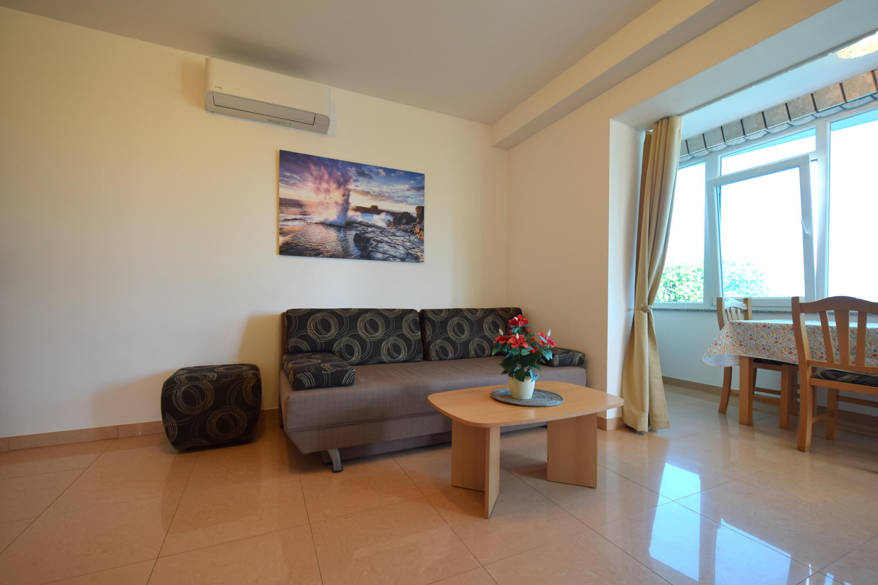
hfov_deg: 100.4
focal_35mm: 15
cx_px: 439
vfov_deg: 77.3
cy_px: 292
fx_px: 366
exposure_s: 1/60
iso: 400
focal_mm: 10
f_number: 4
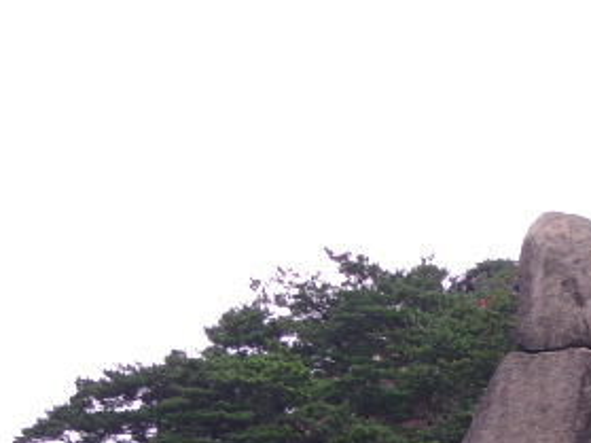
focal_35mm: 170
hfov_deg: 11.5
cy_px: 430
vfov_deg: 8.7
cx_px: 589
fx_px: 2901
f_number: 4
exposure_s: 1/71
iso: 100
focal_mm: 12.33
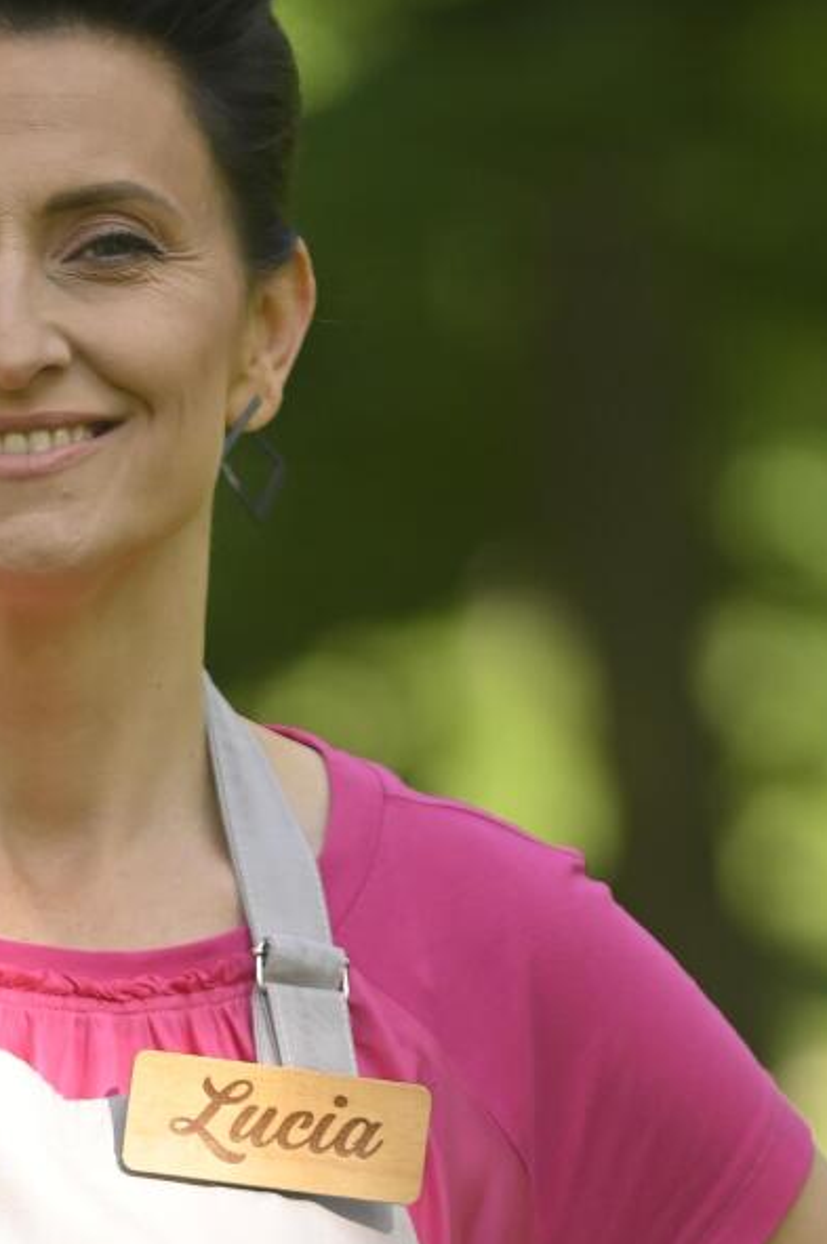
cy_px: 1579
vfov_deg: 3.9
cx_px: -4
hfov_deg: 2.6
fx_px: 18432
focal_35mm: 534
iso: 200
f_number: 4
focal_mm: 175
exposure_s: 1/640
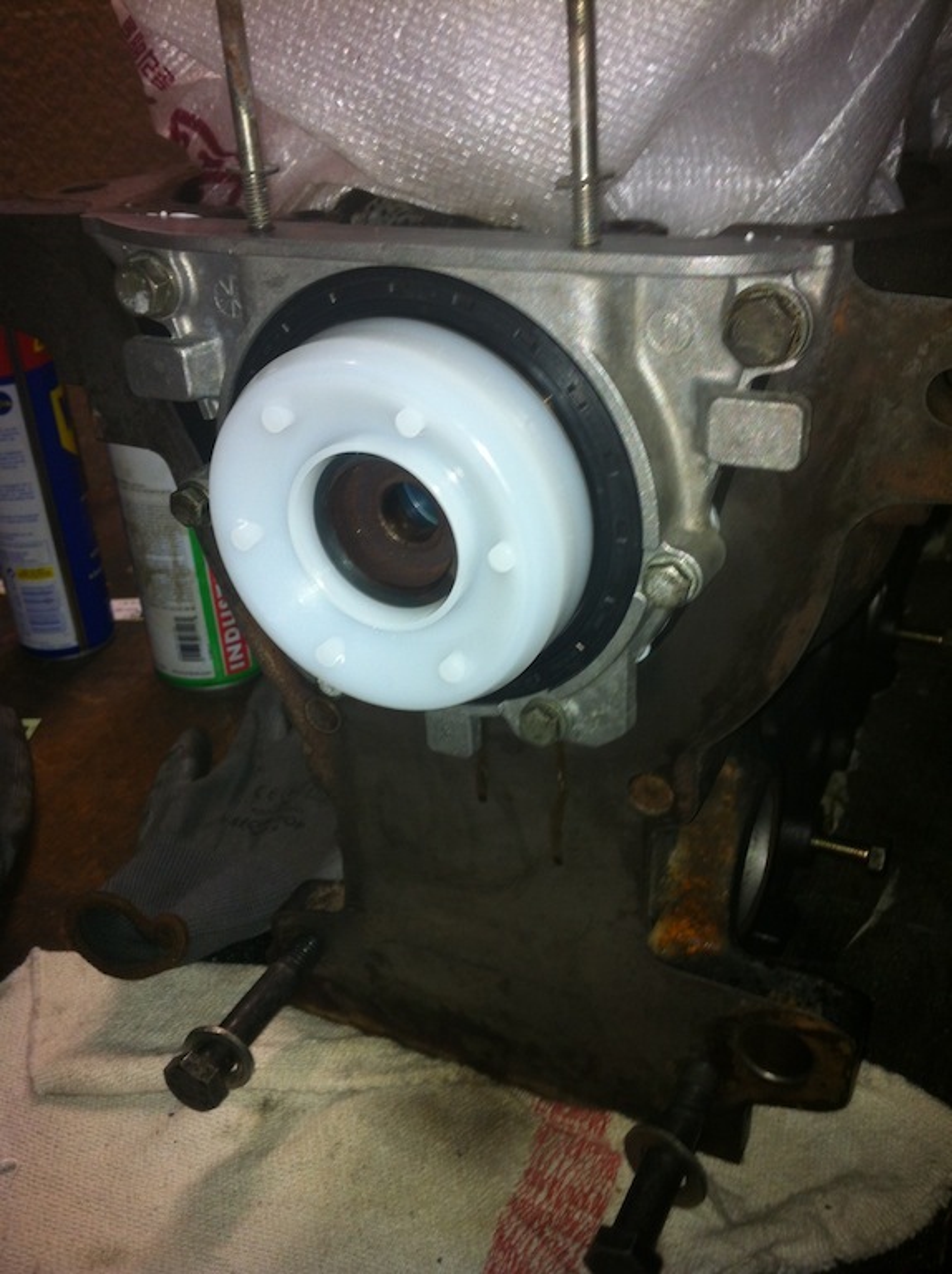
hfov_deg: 40.6
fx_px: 1286
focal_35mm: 35
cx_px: 476
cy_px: 637
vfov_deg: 52.7
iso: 80
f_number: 2.8
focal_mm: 3.85
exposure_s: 1/20
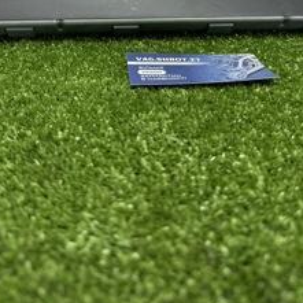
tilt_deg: -10.1
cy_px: -11
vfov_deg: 33.2
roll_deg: -0.7
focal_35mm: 46
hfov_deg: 36.8
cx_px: 147
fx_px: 456
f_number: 1.78
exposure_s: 1/147
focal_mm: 6.76
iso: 64
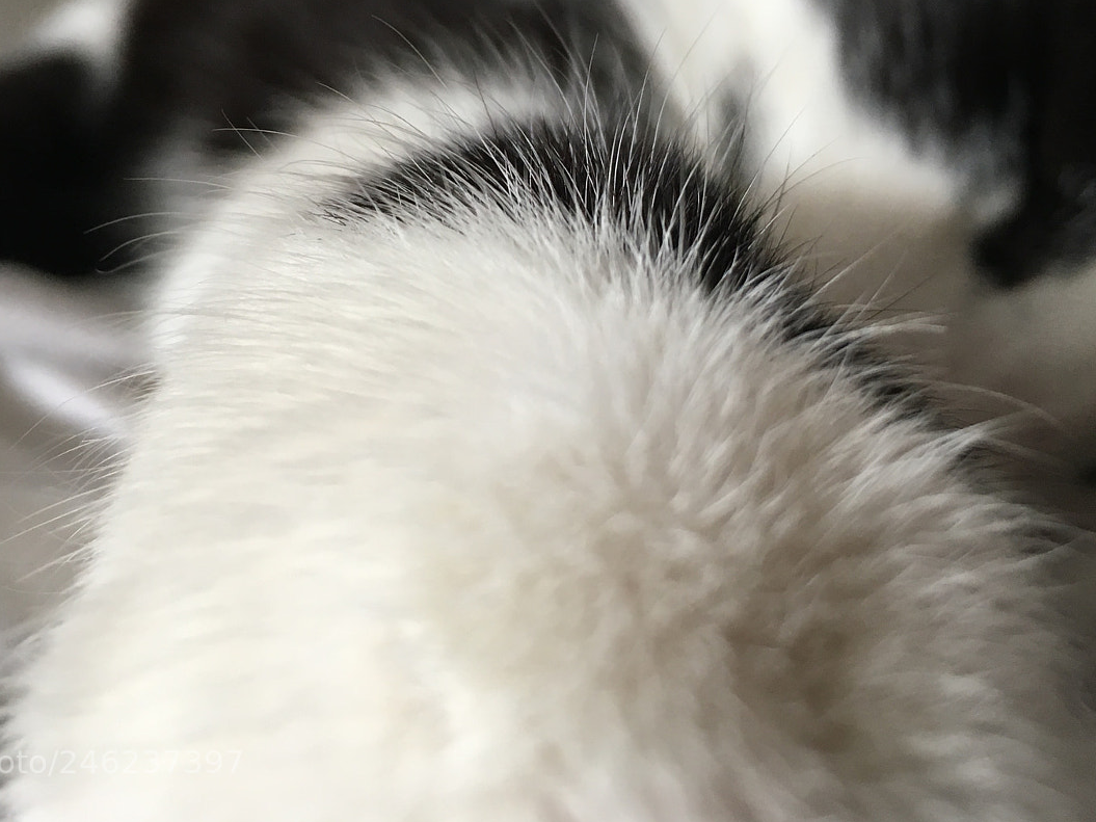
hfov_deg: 42.9
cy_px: 220
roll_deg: +3.6
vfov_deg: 32.3
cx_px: 531
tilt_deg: -3.3
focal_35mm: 44
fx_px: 1393
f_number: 2.2
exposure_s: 1/33
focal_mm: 4.15
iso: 100
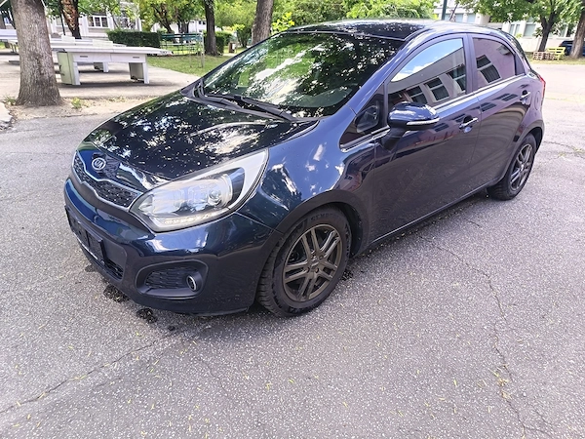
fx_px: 406
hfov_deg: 71.6
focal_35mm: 24
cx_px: 292
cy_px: 220
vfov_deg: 56.8
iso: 324
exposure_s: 1/100
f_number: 1.75
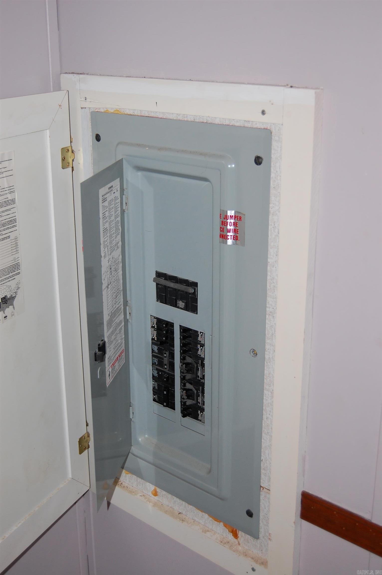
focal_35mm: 46
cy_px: 288
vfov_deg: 42.4
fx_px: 742
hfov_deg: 28.9
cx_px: 191
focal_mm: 31
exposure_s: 1/60
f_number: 4.5
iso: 400
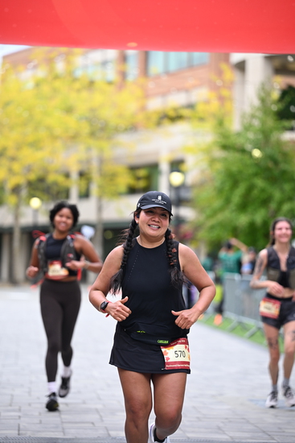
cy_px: 222
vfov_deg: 16.4
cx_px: 148
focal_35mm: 125
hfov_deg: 11.0
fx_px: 1535
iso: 640
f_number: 2.8
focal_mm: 125
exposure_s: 1/1600
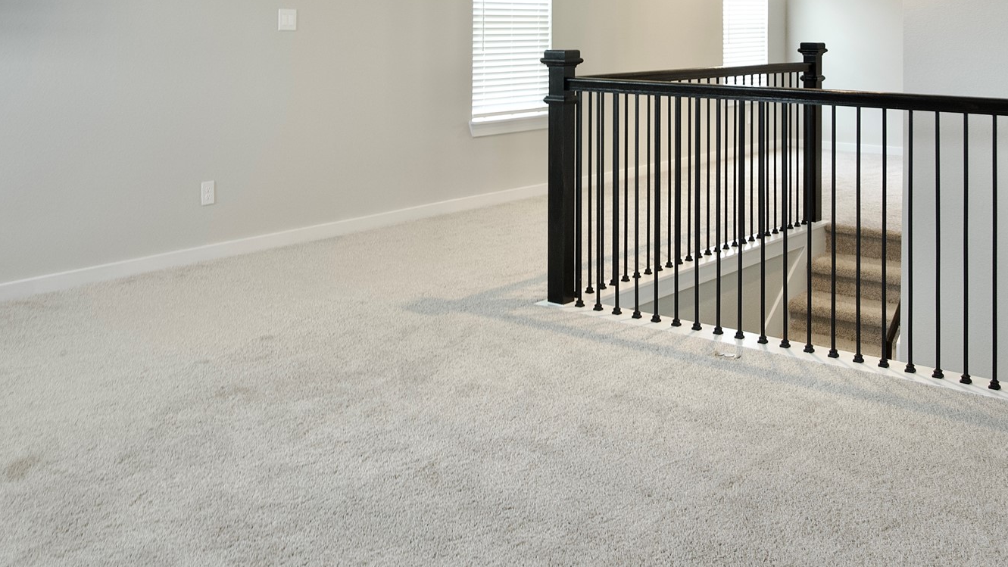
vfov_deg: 27.9
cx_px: 563
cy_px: 55
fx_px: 1096
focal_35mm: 41
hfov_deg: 49.3
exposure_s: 1/5
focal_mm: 24
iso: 400
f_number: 11
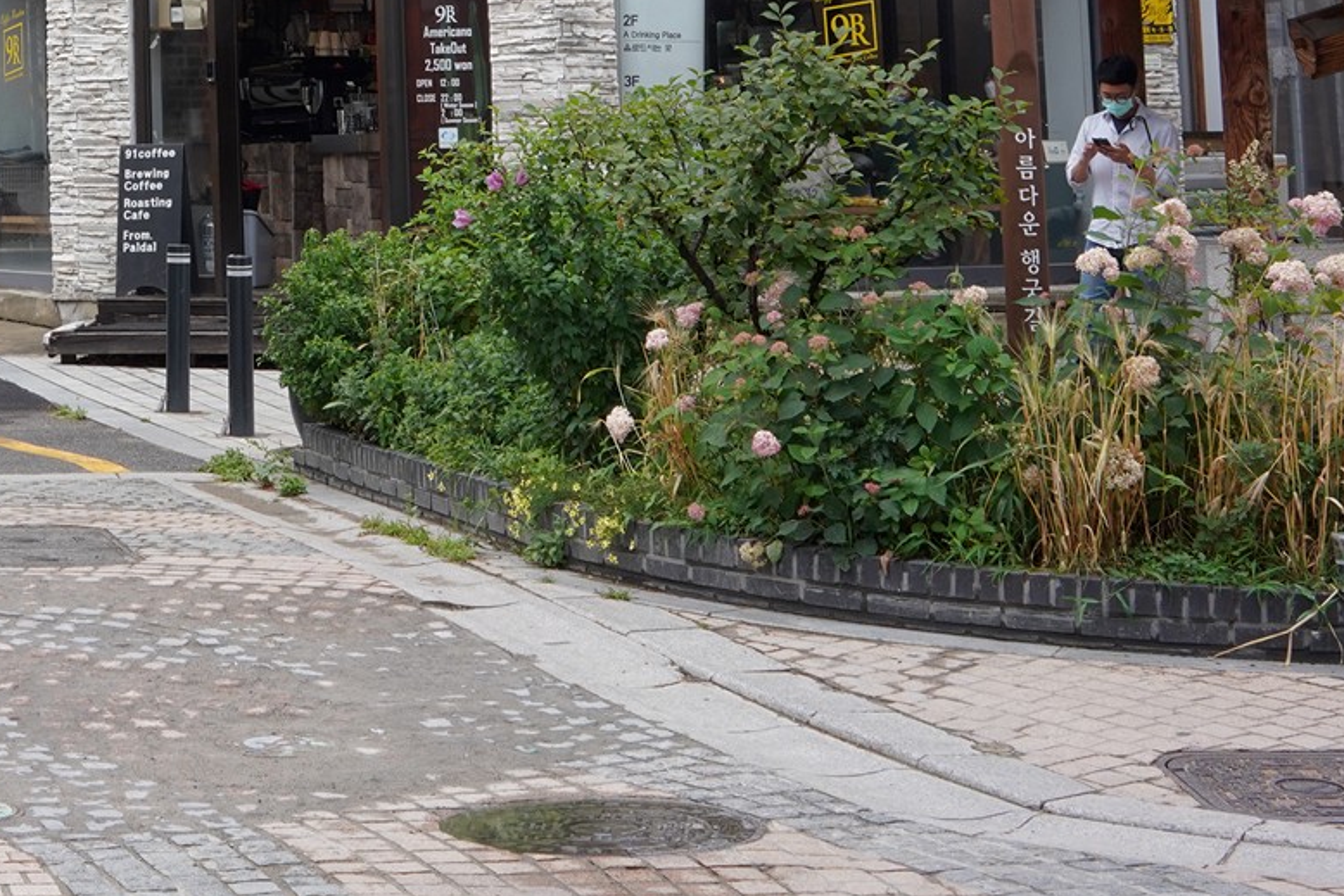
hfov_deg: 21.8
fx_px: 3360
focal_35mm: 90
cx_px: -9
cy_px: -249
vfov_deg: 14.6
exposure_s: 1/125
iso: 400
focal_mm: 35
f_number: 14
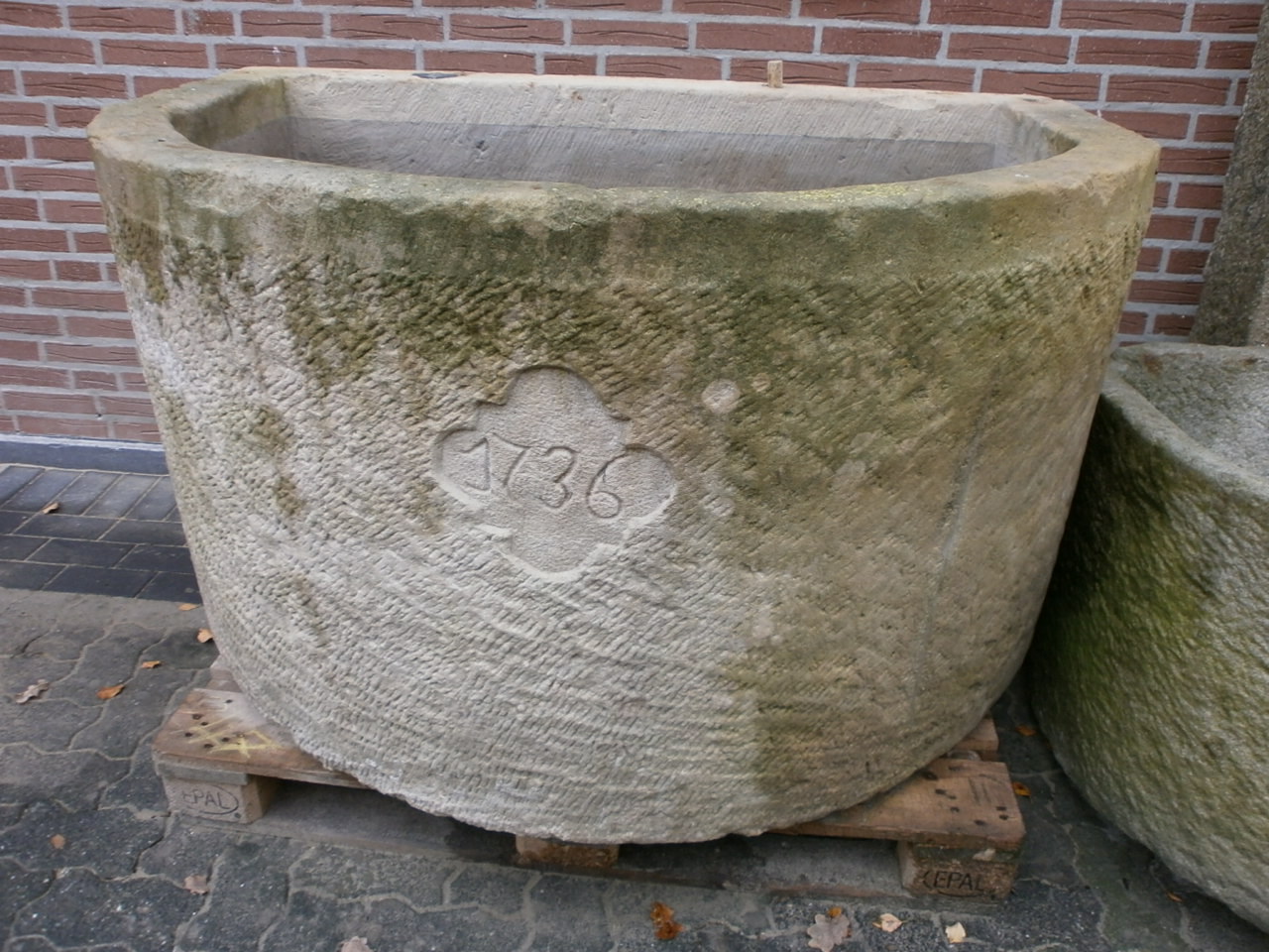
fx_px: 990
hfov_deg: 65.3
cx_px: 634
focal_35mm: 27
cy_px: 476
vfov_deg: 51.4
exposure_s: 1/80
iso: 100
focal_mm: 4.8
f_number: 2.9
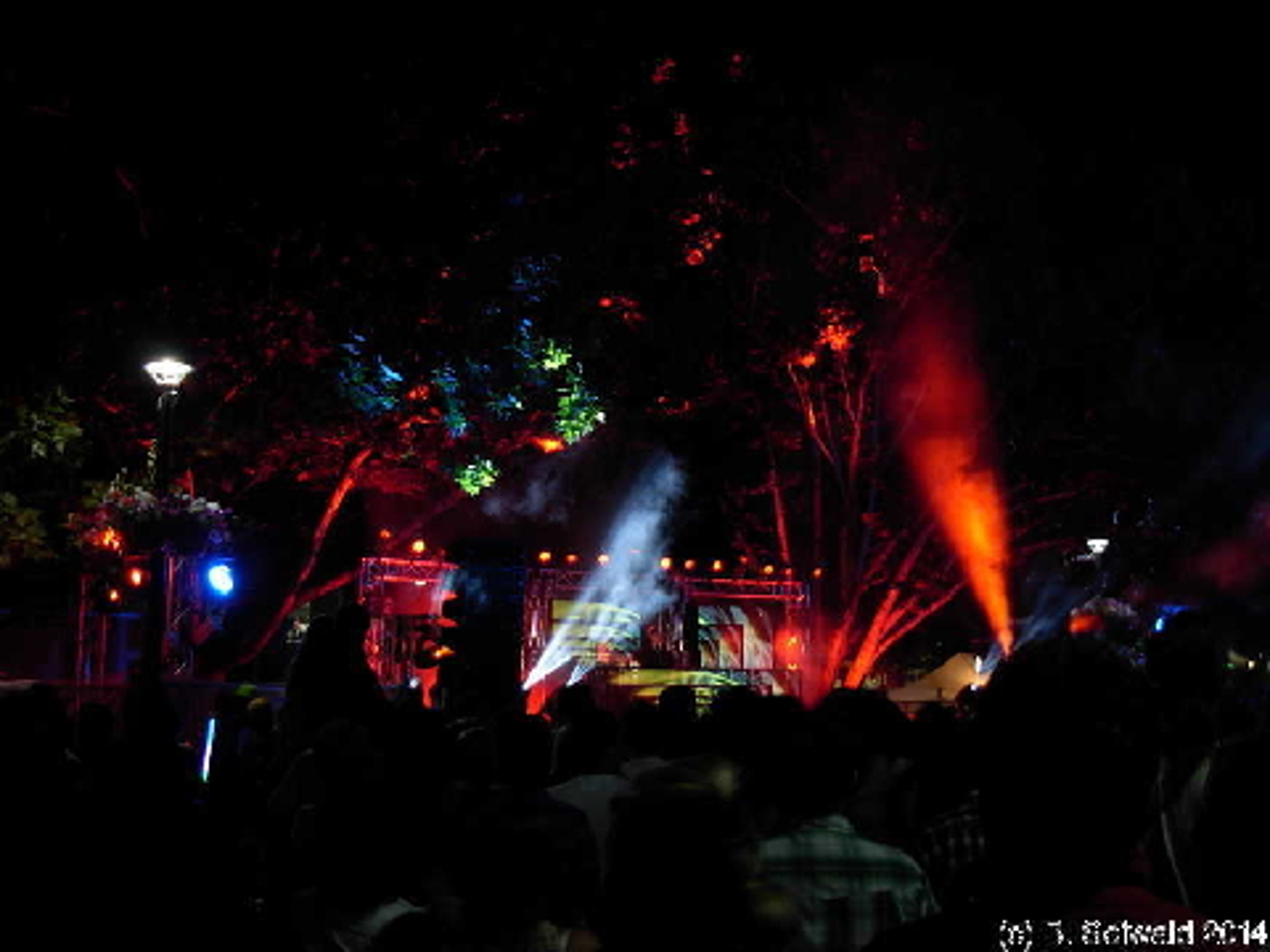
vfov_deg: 37.7
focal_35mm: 38
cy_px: 476
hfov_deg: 49.0
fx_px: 1394
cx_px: 635
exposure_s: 1/10.3
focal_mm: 6.3
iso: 79
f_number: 2.9
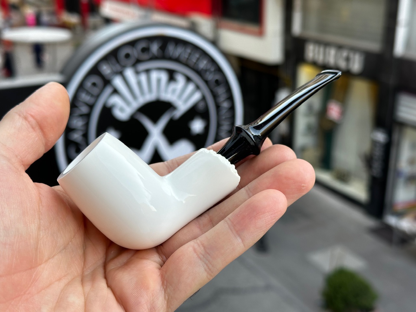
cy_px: 156
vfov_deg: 30.3
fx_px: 577
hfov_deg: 39.7
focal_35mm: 48
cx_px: 208
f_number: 1.78
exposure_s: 1/133
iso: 50
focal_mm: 6.86
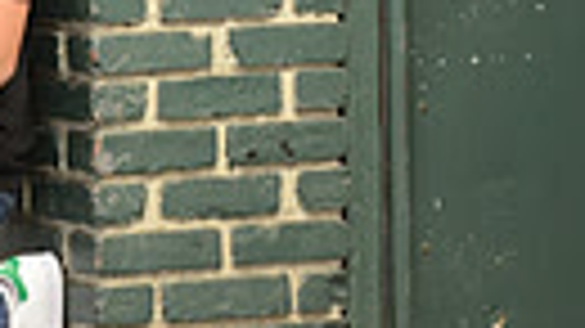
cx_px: -194
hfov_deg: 5.9
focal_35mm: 365
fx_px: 5660
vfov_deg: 3.3
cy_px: 25
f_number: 4.5
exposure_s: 1/80
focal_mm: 78
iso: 2000
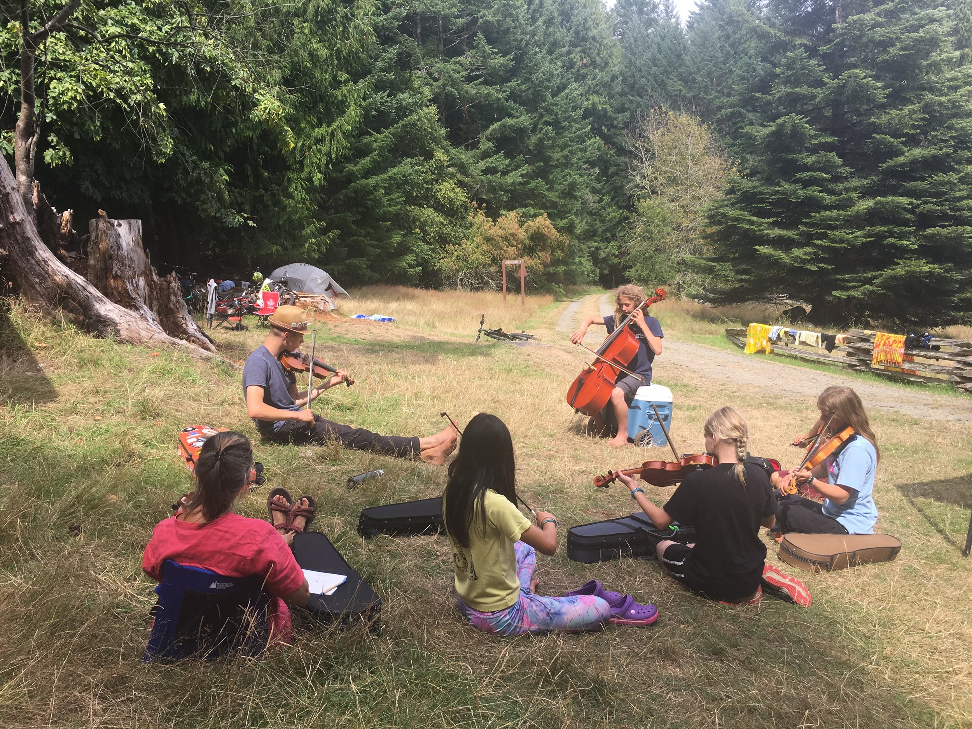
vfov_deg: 48.2
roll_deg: +1.1
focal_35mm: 29
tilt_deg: -6.8
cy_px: 364
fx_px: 814
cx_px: 486
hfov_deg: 61.7
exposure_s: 1/574
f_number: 2.2
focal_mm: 4.15
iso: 25
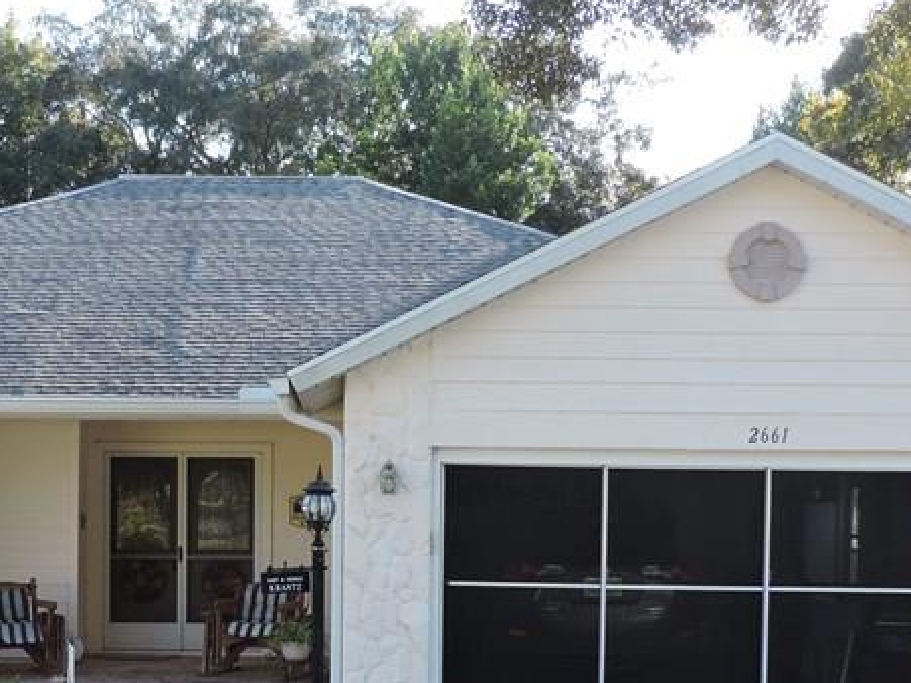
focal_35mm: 75
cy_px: 572
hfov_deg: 25.7
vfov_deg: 19.4
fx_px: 1973
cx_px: 250
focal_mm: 5.9
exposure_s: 1/200
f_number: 3.2
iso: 100
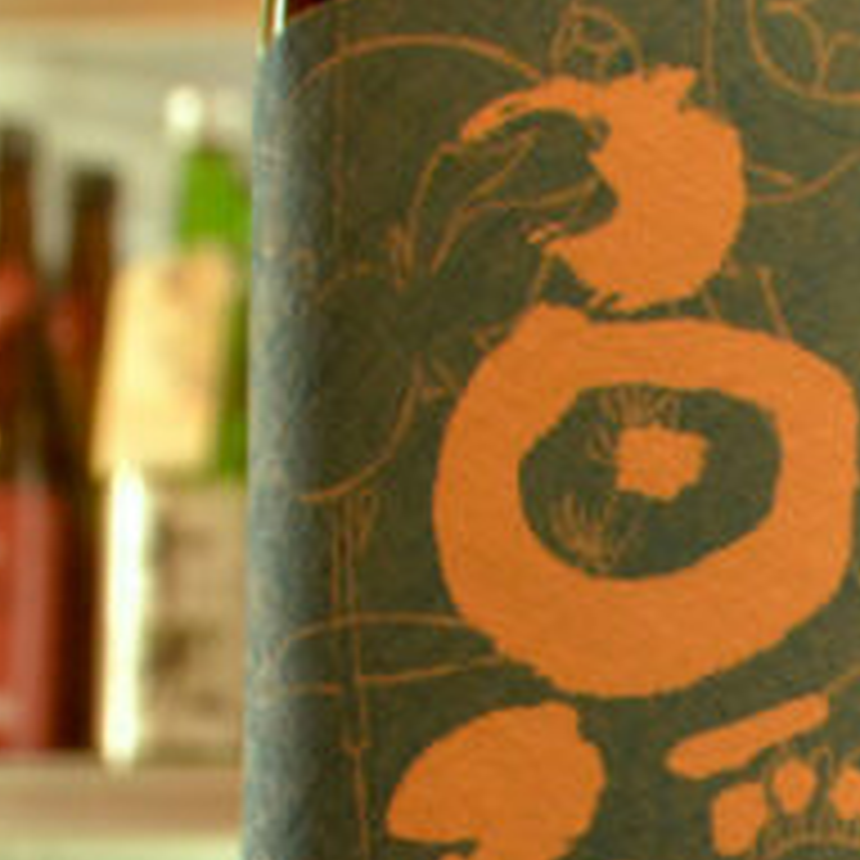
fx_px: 3598
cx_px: 973
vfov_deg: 13.3
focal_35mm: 128
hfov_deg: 13.3
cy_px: 1000
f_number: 5.6
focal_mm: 20
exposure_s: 1/100
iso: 1600
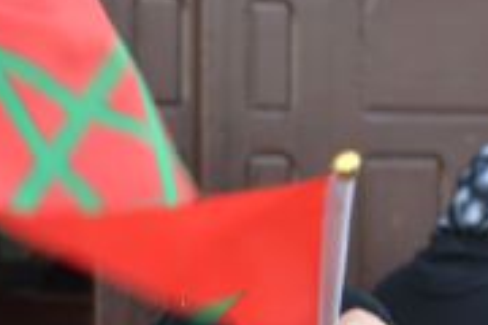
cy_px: 194
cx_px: 756
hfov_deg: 10.6
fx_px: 2521
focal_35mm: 186
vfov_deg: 7.4
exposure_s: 1/125
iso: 100
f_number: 5.6
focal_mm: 36
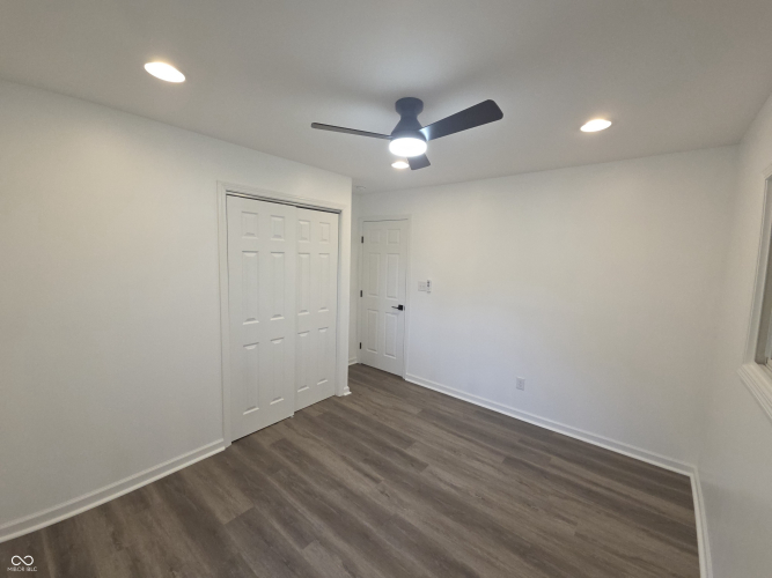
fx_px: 290
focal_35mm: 13
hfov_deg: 106.2
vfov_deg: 89.9
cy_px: 289
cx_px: 386
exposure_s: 1/120
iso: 160
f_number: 2.2
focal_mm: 2.2
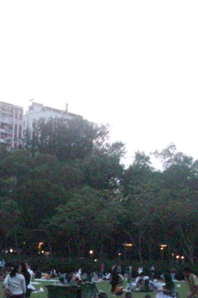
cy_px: 253
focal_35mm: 86
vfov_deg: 23.2
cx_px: -26
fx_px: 710
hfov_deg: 15.4
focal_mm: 5.7
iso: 800
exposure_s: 1/128
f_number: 2.8
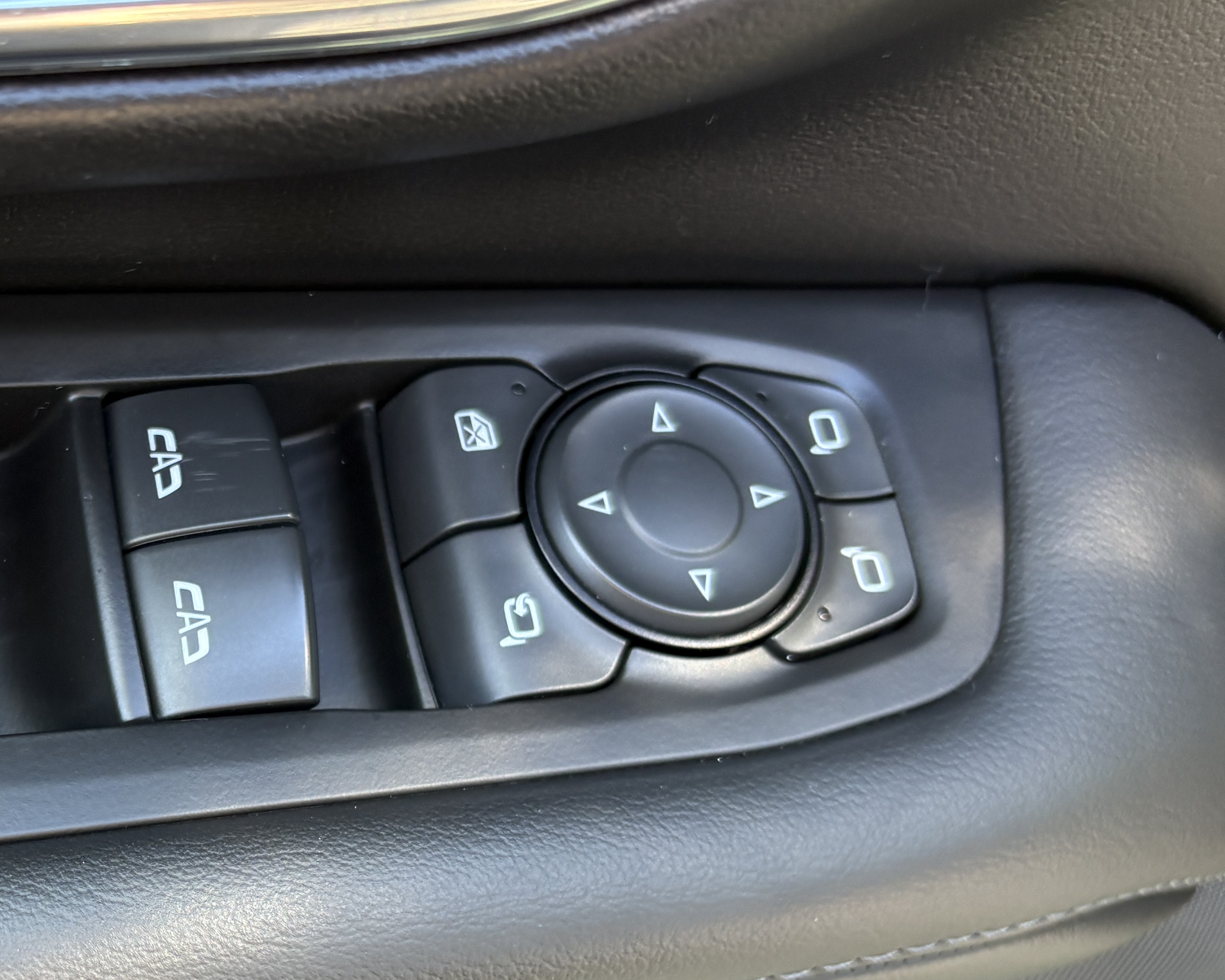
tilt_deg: -69.0
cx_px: 78
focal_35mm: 54
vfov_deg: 27.9
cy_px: 673
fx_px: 1958
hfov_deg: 32.6
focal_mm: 5.96
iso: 125
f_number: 1.6
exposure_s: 1/77
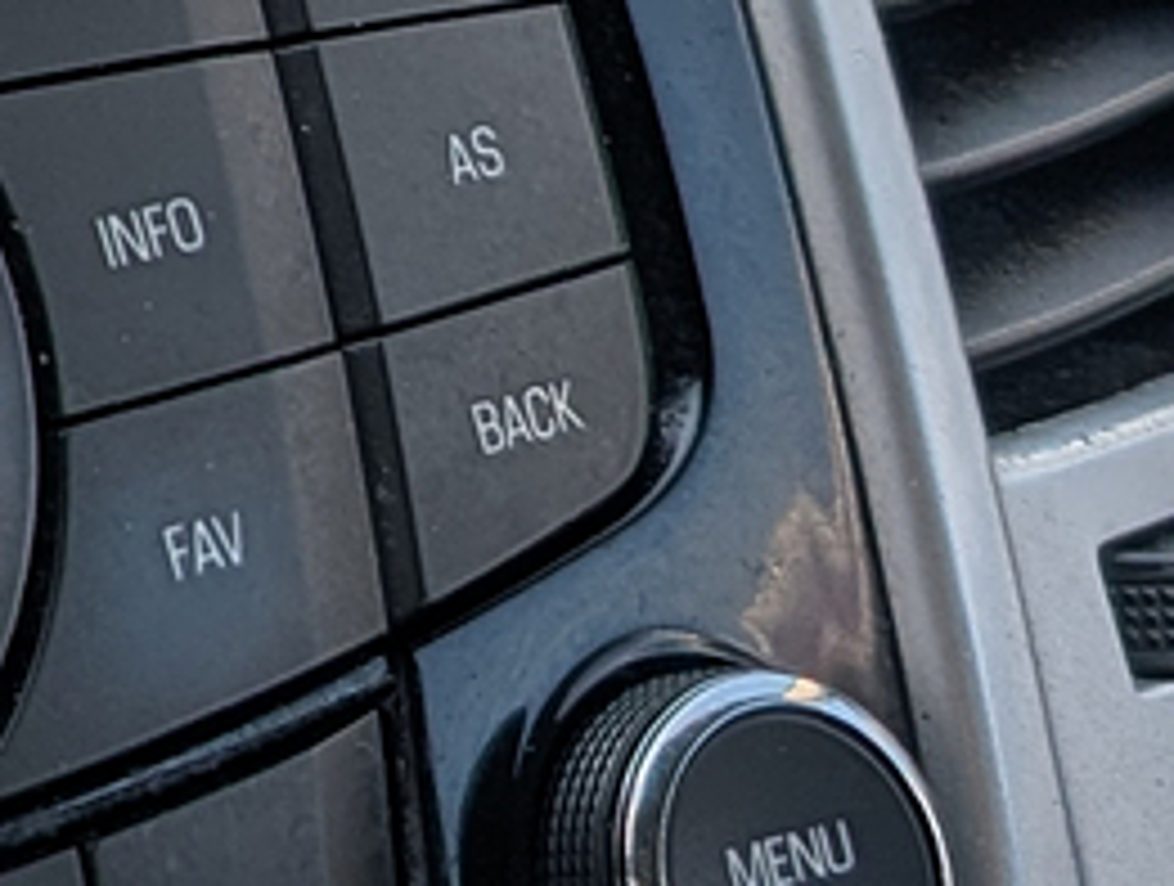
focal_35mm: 147
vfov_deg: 9.6
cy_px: -749
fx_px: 4997
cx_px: -1143
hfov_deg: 12.0
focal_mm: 6.9
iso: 15
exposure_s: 1/593
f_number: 1.68
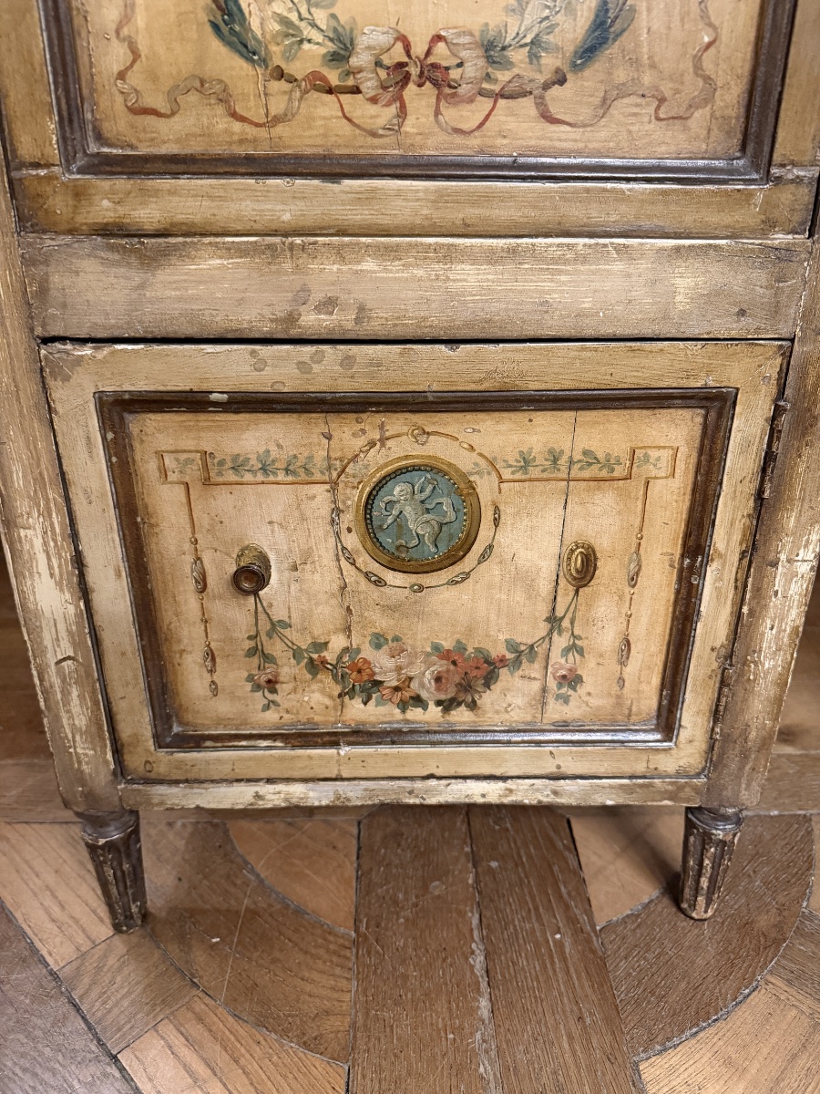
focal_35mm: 24
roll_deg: +0.0
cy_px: 547
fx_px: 758
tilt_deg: -24.1
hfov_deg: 56.8
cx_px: 410
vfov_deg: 71.6
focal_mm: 6.76
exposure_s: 1/45
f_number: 1.78
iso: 800
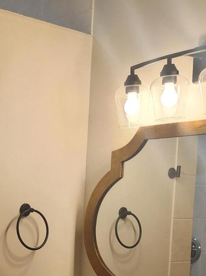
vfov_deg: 23.7
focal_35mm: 78
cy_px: 293
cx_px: 8
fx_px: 619
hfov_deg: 18.5
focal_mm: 6.4
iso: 50
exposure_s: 1/120
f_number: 1.8
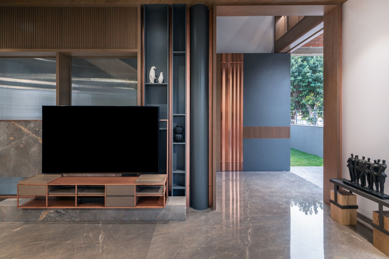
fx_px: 194
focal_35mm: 18
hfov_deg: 90.0
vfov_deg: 67.4
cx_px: 194
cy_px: 130
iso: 200
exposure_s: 1/1.67
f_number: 11
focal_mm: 18
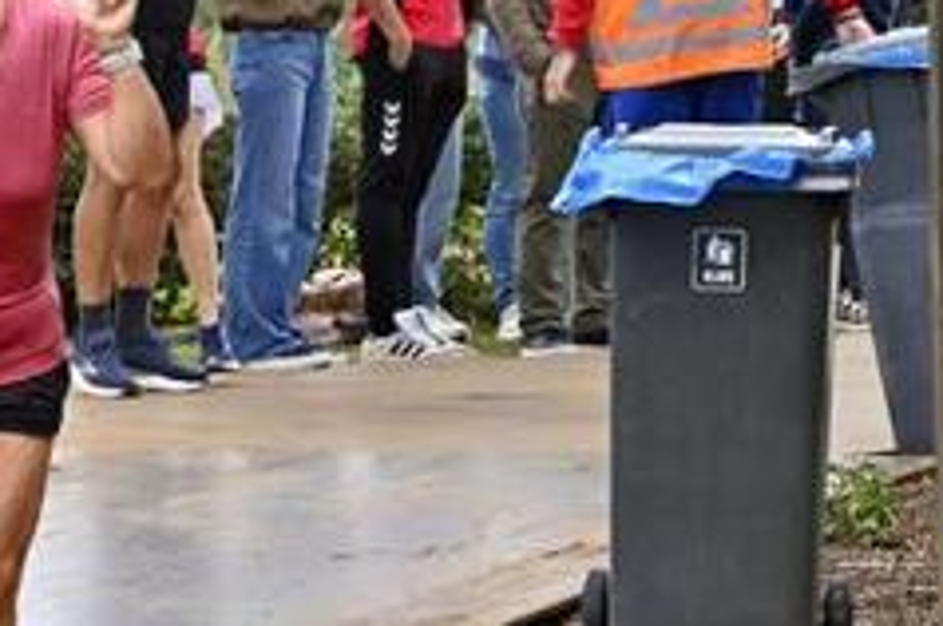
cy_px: 382
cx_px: -899
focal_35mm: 292
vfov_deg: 4.7
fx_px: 7638
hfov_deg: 6.8
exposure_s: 1/320
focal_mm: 70
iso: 400
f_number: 5
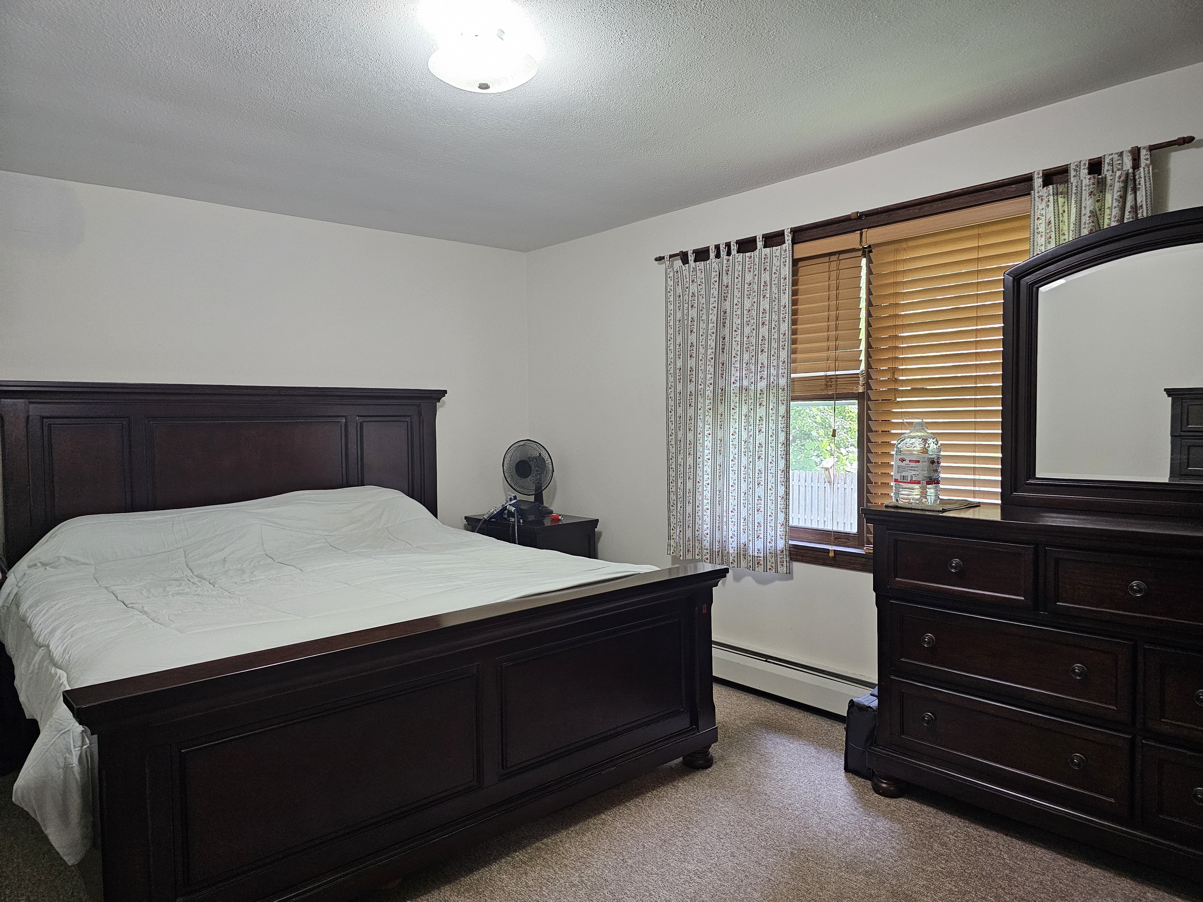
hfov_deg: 73.9
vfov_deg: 58.9
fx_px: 799
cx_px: 602
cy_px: 451
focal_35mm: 23
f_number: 1.7
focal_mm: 6.3
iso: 640
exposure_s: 1/120
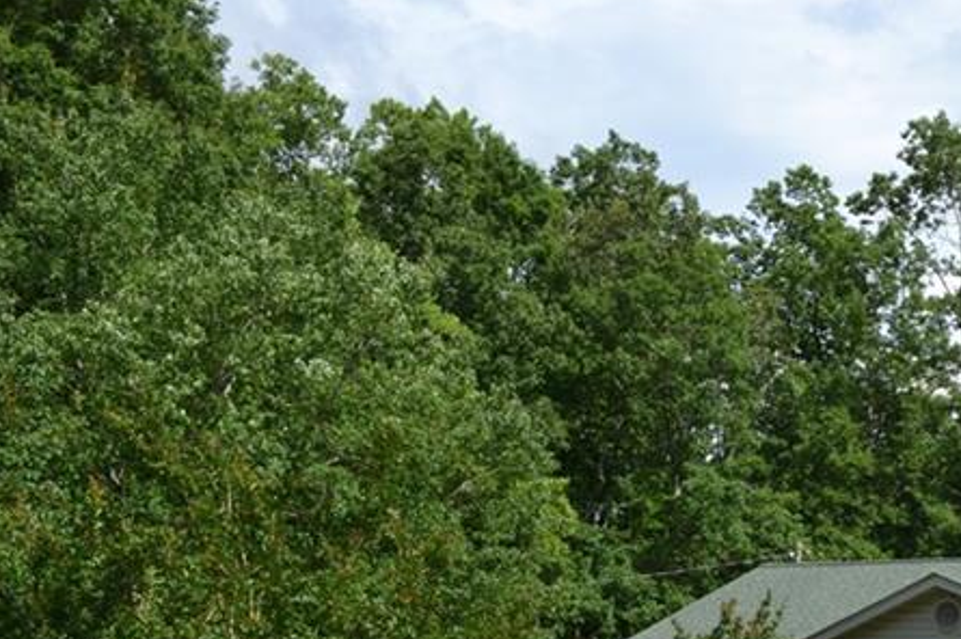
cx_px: 948
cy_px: 682
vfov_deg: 17.4
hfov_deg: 25.4
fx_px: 2027
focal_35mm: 76
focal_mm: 22
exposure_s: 1/250
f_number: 8
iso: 100
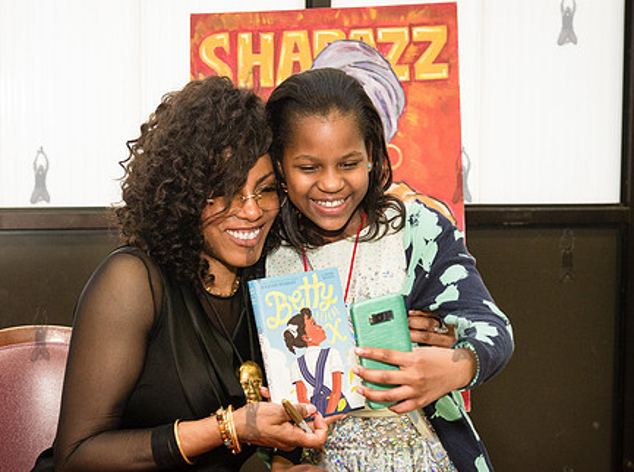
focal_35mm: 73
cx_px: 256
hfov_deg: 26.7
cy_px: 270
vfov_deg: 20.0
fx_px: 1333
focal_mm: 44
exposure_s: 1/400
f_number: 4.5
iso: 2000
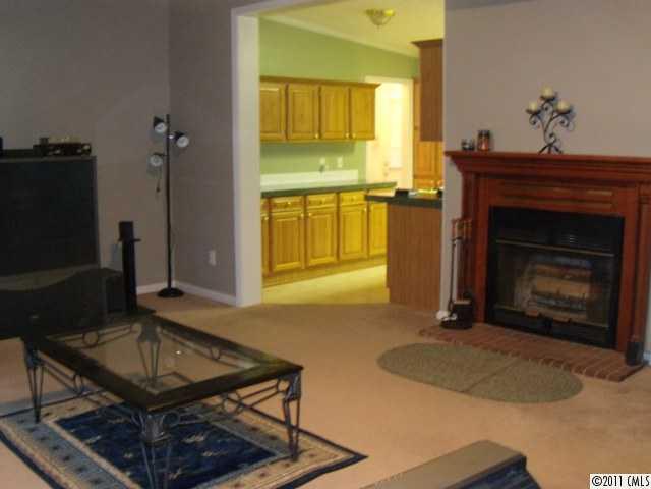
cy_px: 244
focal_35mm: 36
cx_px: 326
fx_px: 677
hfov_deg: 51.4
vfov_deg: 39.7
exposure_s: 1/4
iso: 400
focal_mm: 6.4
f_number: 3.6
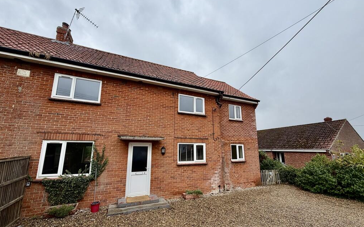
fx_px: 149
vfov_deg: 74.7
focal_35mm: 15
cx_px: 183
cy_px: 122
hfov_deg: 101.5
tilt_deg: +9.8
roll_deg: -0.1
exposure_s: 1/770
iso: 40
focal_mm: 2.22
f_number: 2.2
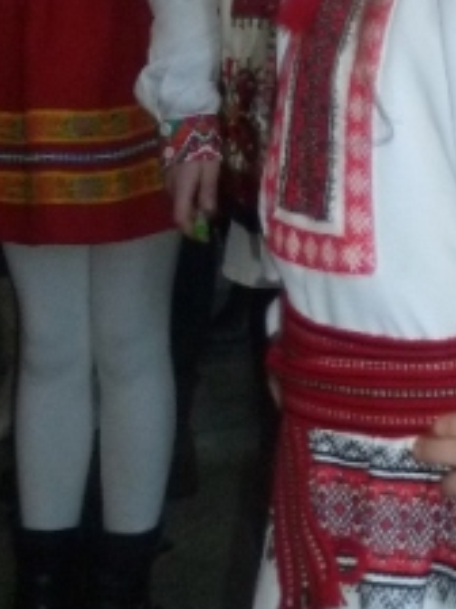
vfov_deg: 19.3
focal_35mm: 100
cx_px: 578
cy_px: 60
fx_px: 1756
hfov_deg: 14.2
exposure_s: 1/30
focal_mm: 5.7
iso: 400
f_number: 3.5
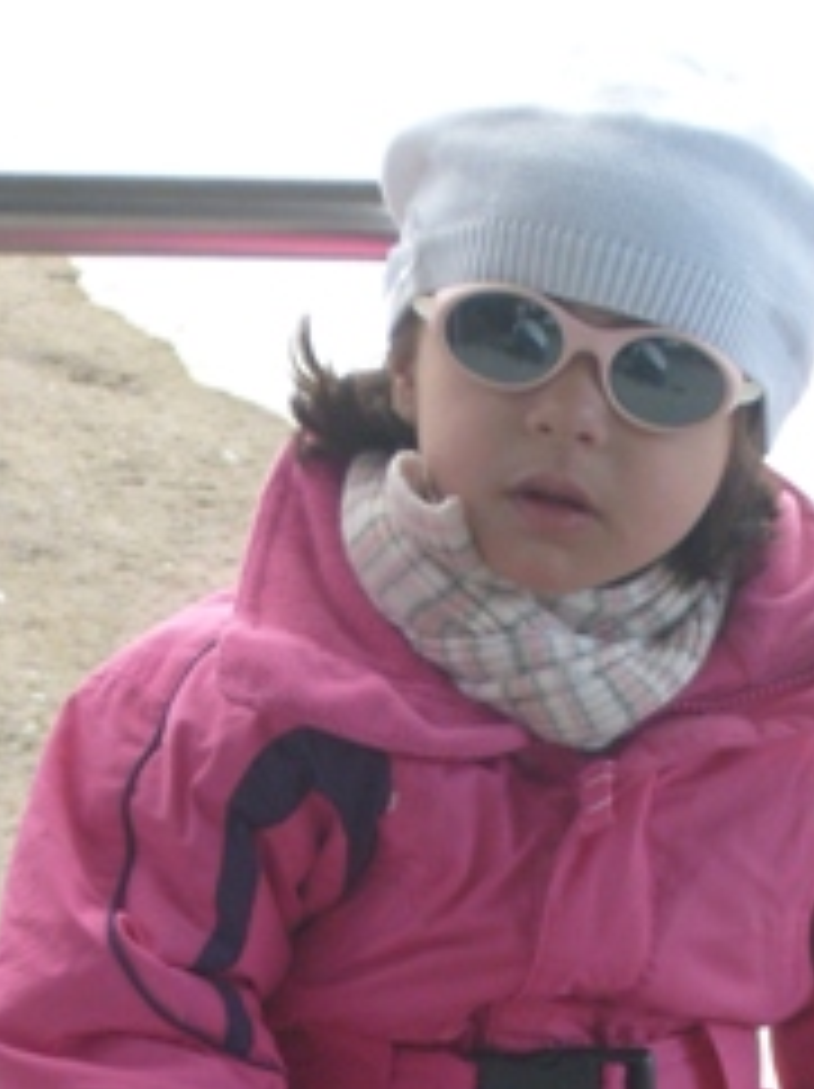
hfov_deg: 9.5
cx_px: 587
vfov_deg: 12.4
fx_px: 4868
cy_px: 1336
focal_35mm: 155
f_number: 3.6
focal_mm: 10.3
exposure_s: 1/125
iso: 80
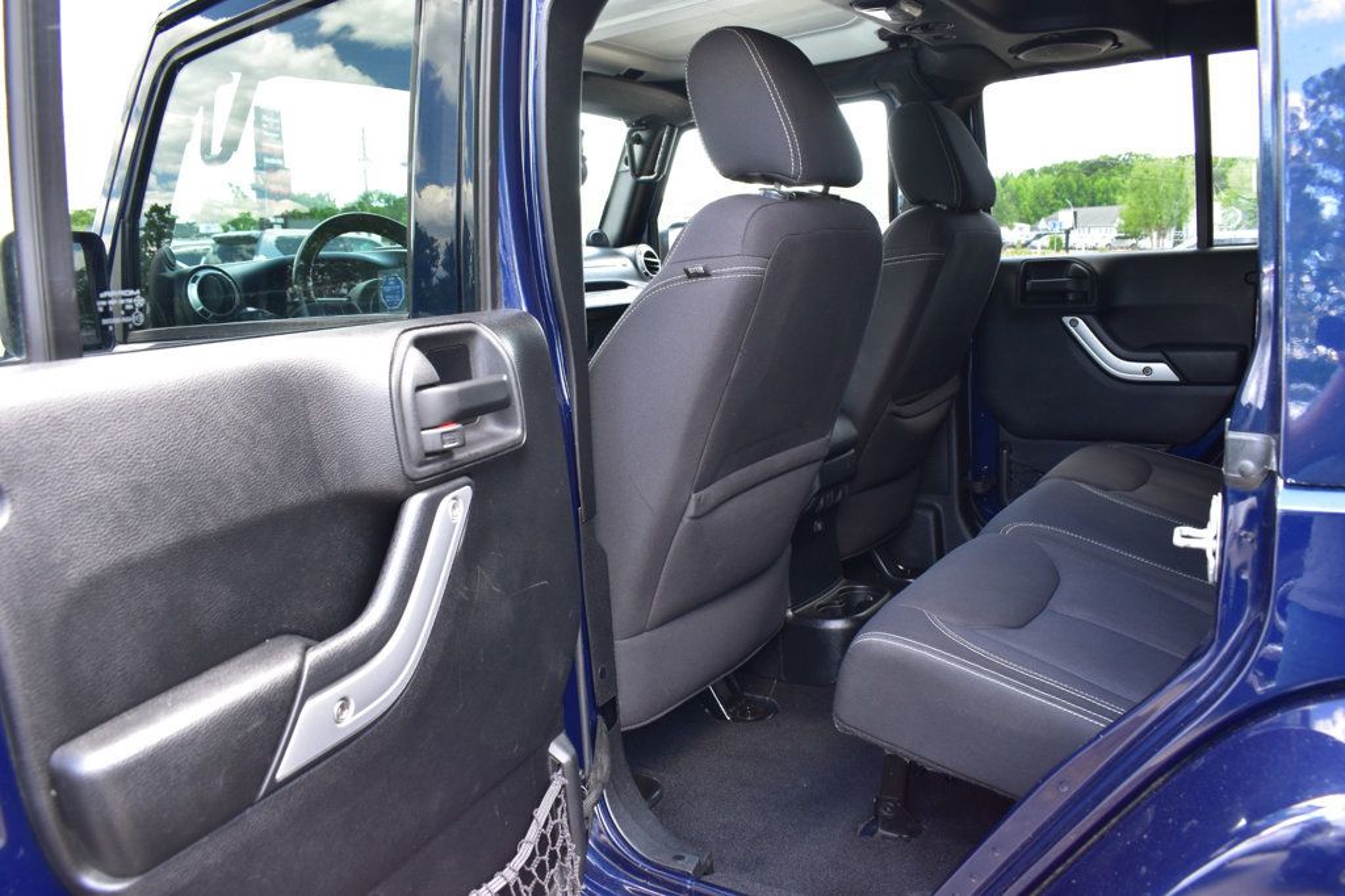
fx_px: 1008
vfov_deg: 47.9
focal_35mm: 27
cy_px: 448
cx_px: 672
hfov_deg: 67.4
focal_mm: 18
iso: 400
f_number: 7.1
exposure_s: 1/25
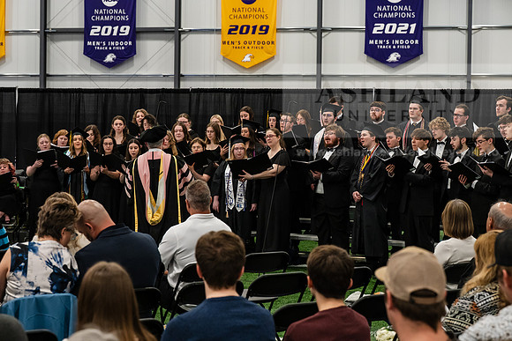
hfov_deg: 28.8
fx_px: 996
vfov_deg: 19.5
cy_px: 170
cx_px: 256
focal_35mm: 70
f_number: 5
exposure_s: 1/200
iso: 4000
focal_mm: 70
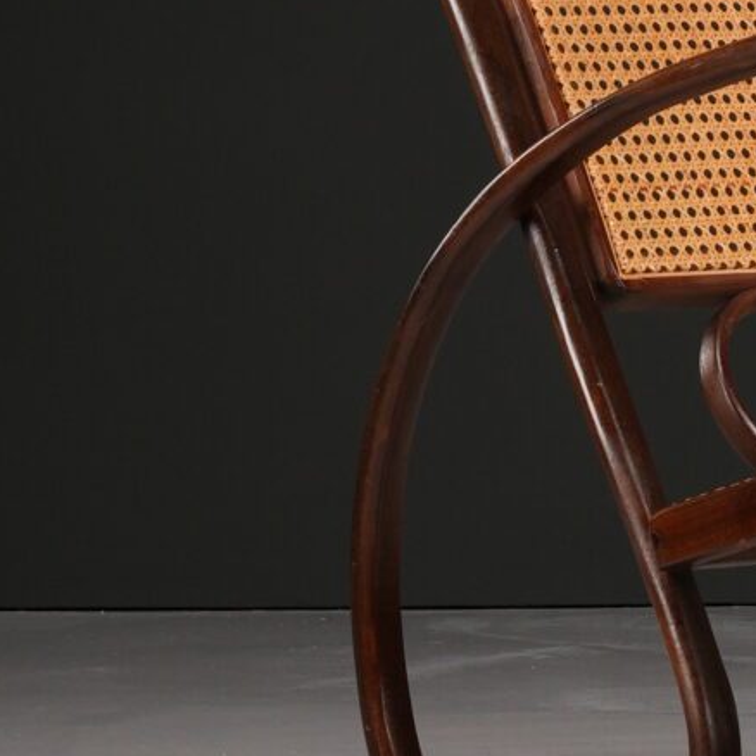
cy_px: 93
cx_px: 914
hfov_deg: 5.4
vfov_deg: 5.5
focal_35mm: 320
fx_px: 7919
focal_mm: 43
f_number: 9
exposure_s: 1/125
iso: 160
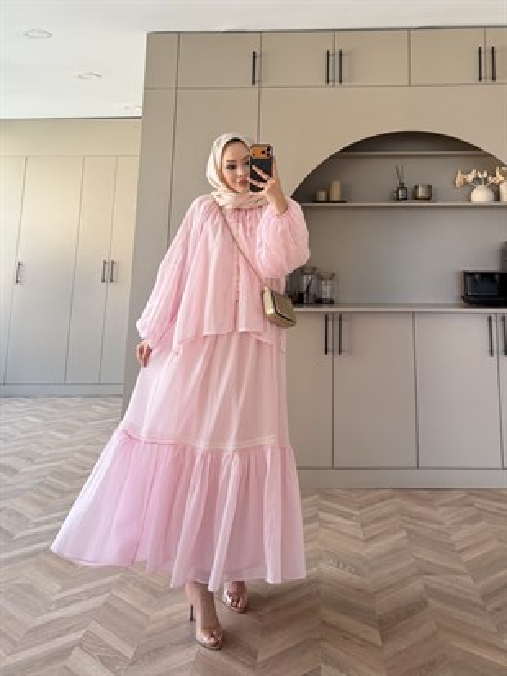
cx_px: 254
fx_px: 468
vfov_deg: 71.6
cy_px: 338
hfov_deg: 56.8
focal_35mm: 24
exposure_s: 1/121
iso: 125
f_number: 1.78
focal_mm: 6.76
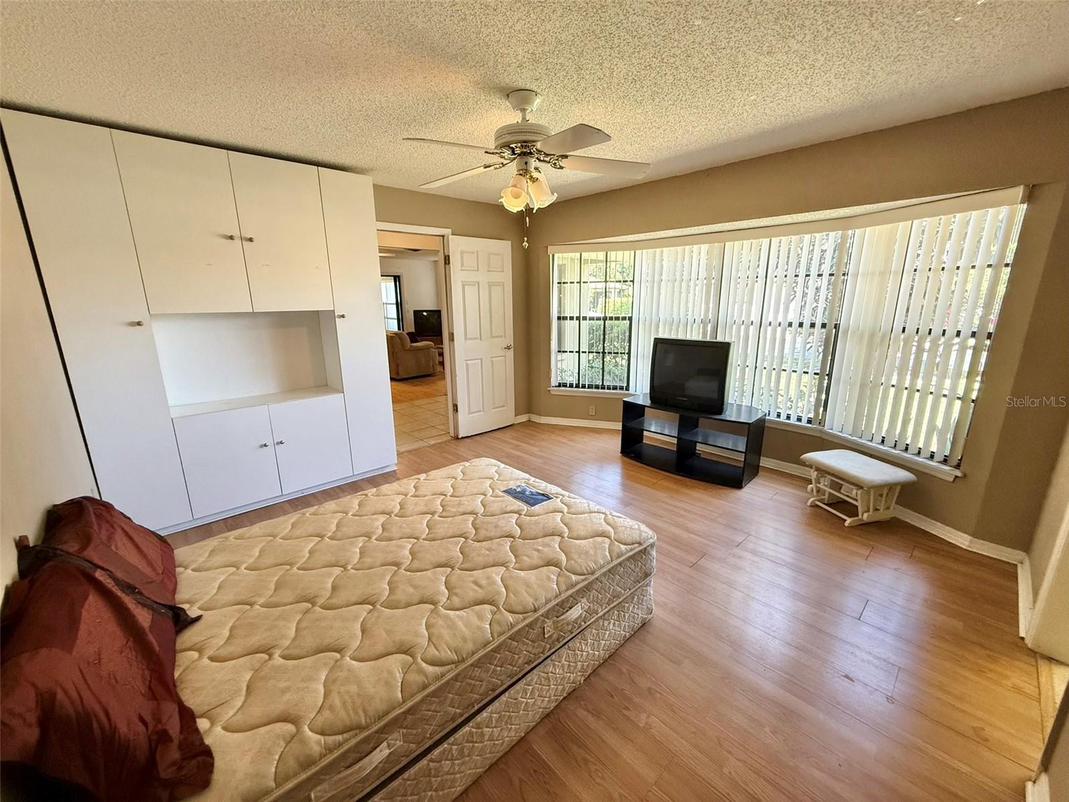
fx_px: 432
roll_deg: +0.6
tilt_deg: -13.9
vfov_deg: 85.7
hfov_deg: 102.1
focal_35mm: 14
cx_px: 534
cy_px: 401
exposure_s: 1/120
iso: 500
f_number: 2.2
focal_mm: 2.22
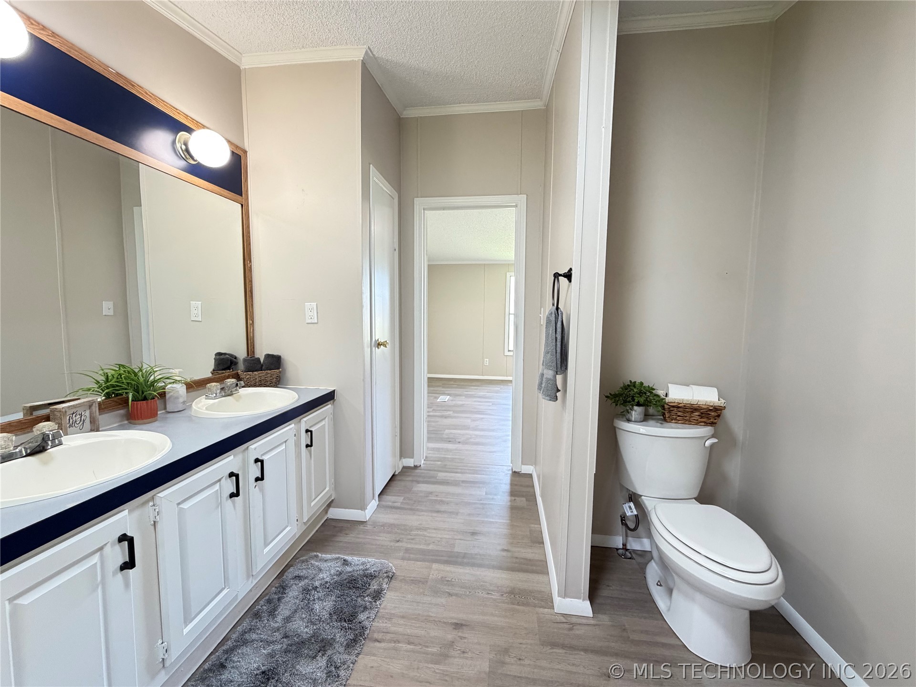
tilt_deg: -5.2
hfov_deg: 102.1
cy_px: 344
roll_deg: -0.6
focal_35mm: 14
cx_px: 458
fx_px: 370
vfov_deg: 85.7
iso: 320
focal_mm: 2.22
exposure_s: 1/60
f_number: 2.2
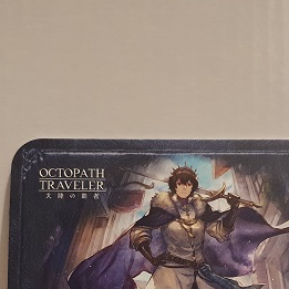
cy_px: 295
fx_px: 671
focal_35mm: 71
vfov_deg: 23.2
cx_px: 167
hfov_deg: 24.3
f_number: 1.5
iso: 640
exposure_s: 1/33
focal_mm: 4.32
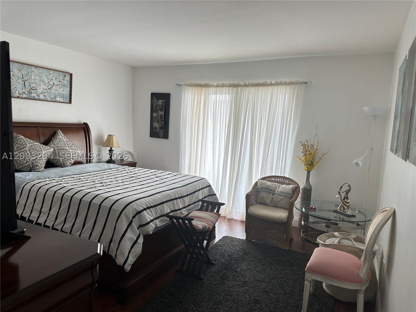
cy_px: 156
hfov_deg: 71.6
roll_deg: -2.7
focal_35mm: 24
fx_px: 288
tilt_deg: -6.3
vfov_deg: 56.8
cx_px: 208
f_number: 1.78
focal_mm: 6.86
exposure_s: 1/121
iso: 80
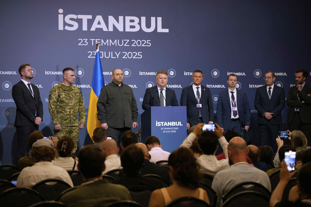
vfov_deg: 13.7
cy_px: 104
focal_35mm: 100
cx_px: 156
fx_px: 864
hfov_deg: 20.4
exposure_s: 1/50
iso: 1600
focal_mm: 100
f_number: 4.5
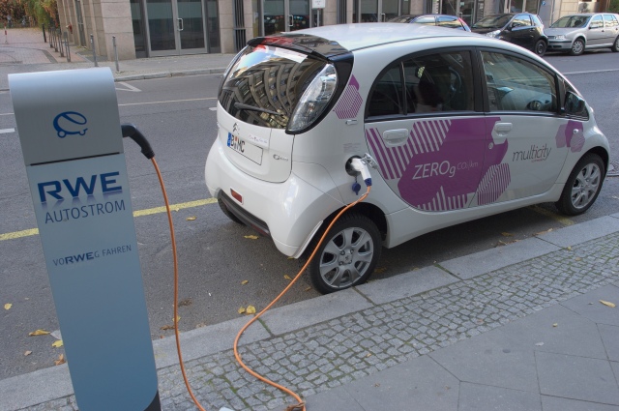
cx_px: 310
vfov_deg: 43.5
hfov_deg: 62.0
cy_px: 206
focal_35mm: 30
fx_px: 515
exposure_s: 1/20
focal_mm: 20
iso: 200
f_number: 6.7
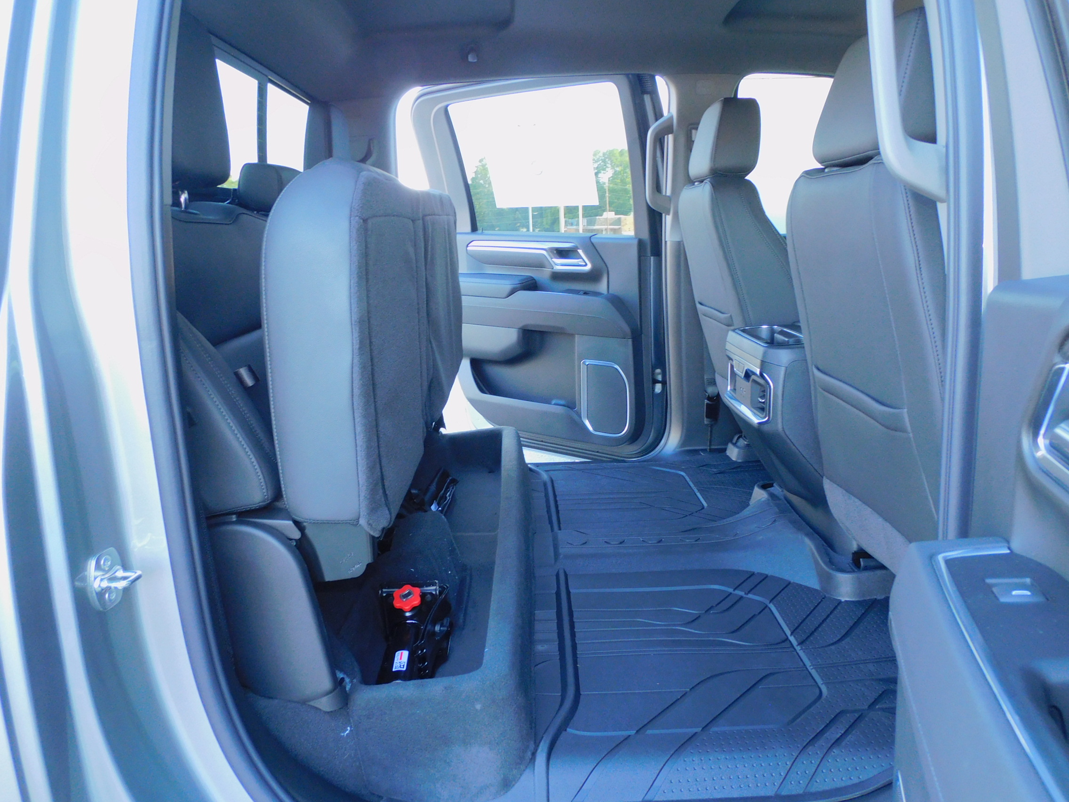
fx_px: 741
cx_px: 534
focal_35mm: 24
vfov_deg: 56.8
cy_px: 401
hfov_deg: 71.6
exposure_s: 1/30
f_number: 3.3
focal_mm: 4.3
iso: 200
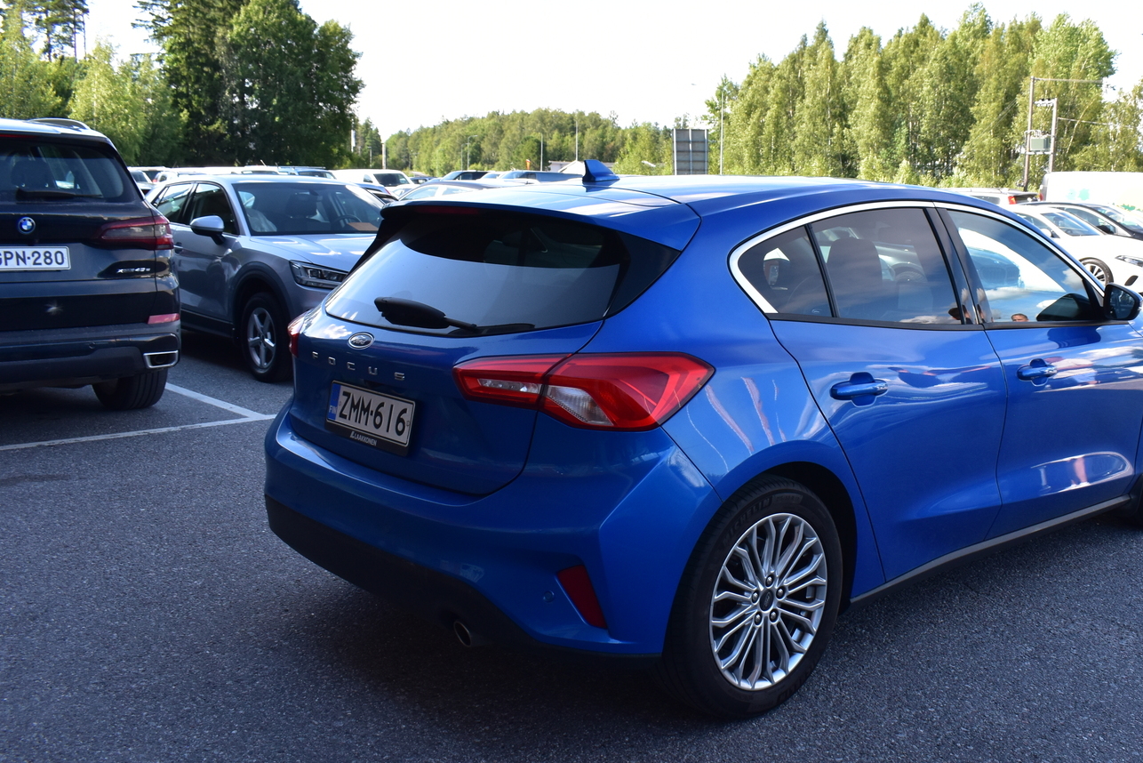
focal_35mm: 34
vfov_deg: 38.9
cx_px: 706
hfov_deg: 55.2
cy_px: 386
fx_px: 1080
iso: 400
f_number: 9.5
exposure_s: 1/180
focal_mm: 18
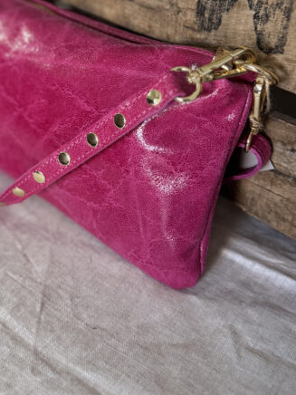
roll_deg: +0.9
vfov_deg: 42.2
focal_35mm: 44
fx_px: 502
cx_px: 90
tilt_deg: -32.4
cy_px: 120
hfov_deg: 32.5
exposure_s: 1/50
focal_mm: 6.76
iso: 250
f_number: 1.78
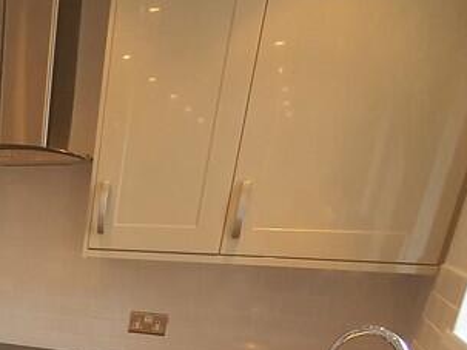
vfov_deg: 27.4
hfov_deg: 34.1
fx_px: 593
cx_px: -100
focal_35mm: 44
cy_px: 456
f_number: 2.2
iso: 200
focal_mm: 1.8
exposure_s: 1/50
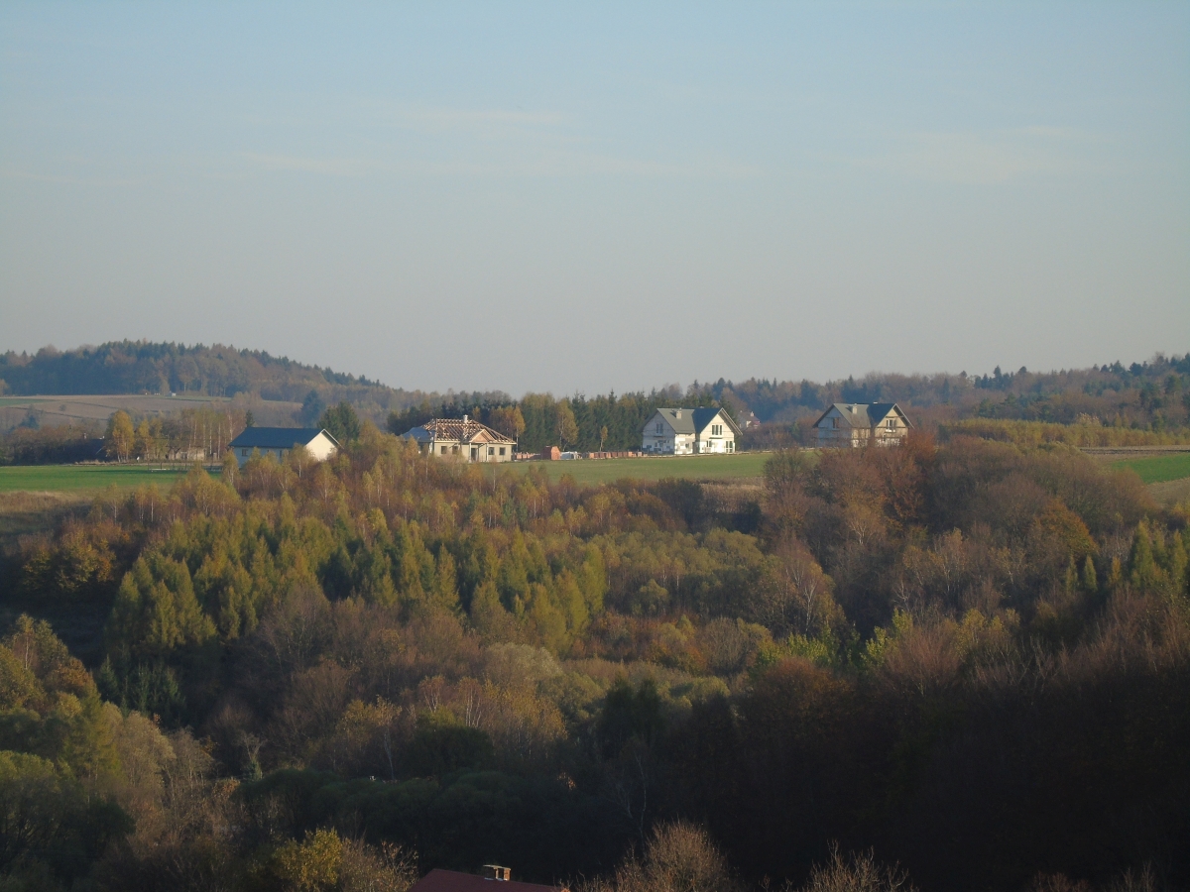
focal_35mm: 142
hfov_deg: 13.9
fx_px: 4882
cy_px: 446
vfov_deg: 10.4
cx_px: 595
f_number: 4.7
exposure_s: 1/320
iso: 80
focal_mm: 25
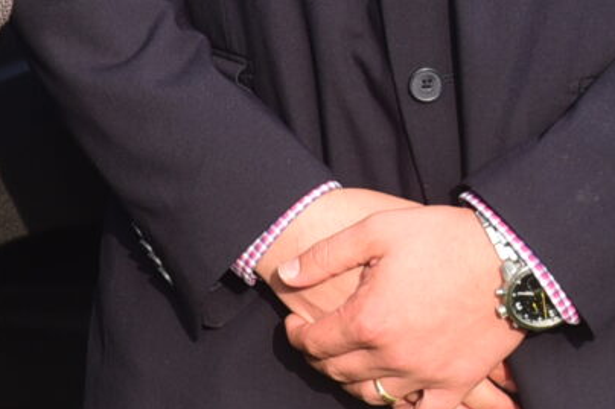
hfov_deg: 8.2
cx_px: -591
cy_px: 33
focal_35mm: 241
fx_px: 4115
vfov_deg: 5.7
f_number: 7.1
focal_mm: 38
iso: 160
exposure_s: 1/125
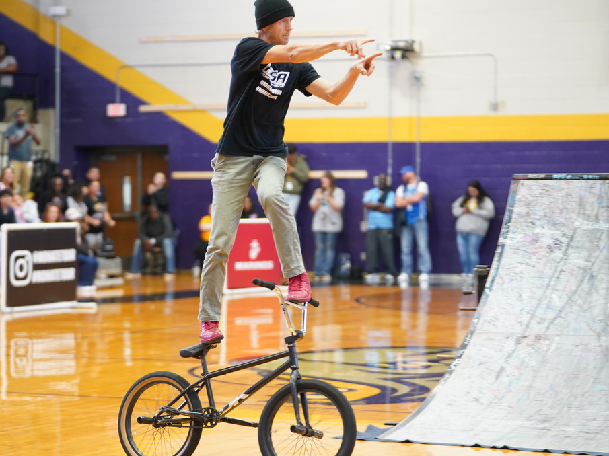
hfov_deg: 16.0
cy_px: 228
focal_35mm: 123
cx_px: 269
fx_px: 2163
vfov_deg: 12.0
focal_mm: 113
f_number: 2.8
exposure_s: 1/160
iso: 3200
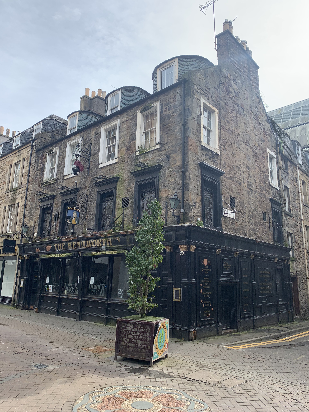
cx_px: 154
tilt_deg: +13.7
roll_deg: -1.5
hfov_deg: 53.1
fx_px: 309
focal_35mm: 26
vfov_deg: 67.3
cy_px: 206
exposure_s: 1/1314
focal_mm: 4.25
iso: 25
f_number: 1.8
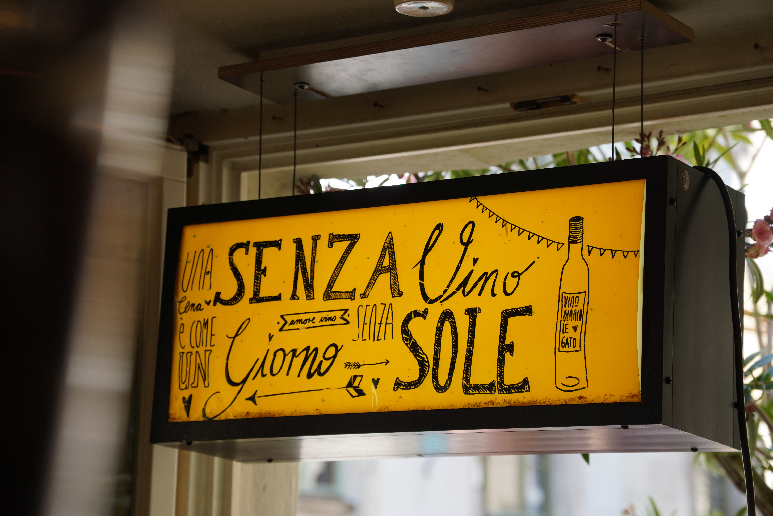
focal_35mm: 105
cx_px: 386
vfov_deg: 13.0
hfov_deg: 19.5
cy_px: 258
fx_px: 2254
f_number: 4
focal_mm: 70
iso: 160
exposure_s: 1/125
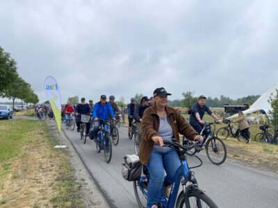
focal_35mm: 26
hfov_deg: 67.3
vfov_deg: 53.1
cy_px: 104
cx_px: 139
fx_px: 209
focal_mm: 4.2
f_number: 1.8
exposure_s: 1/1927
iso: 32
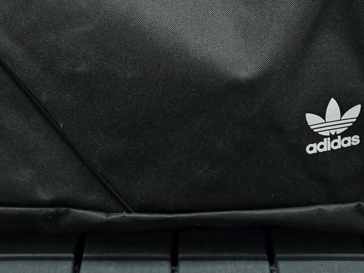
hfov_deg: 25.3
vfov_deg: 18.4
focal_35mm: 77
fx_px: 810
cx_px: 155
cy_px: -31
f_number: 1.7
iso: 160
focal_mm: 6.3
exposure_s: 1/100
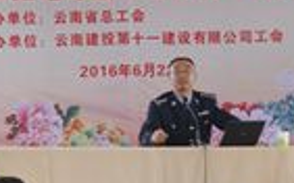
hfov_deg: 10.6
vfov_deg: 6.6
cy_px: 154
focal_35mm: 197
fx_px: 1578
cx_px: 133
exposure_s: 1/40
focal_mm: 26
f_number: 4
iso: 200
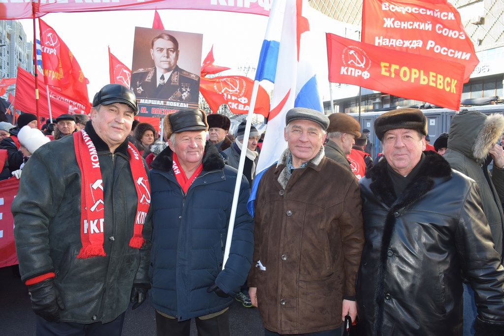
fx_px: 420
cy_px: 168
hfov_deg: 61.9
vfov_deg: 43.6
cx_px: 252
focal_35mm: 30
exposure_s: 1/125
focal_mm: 20
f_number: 5.6
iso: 180
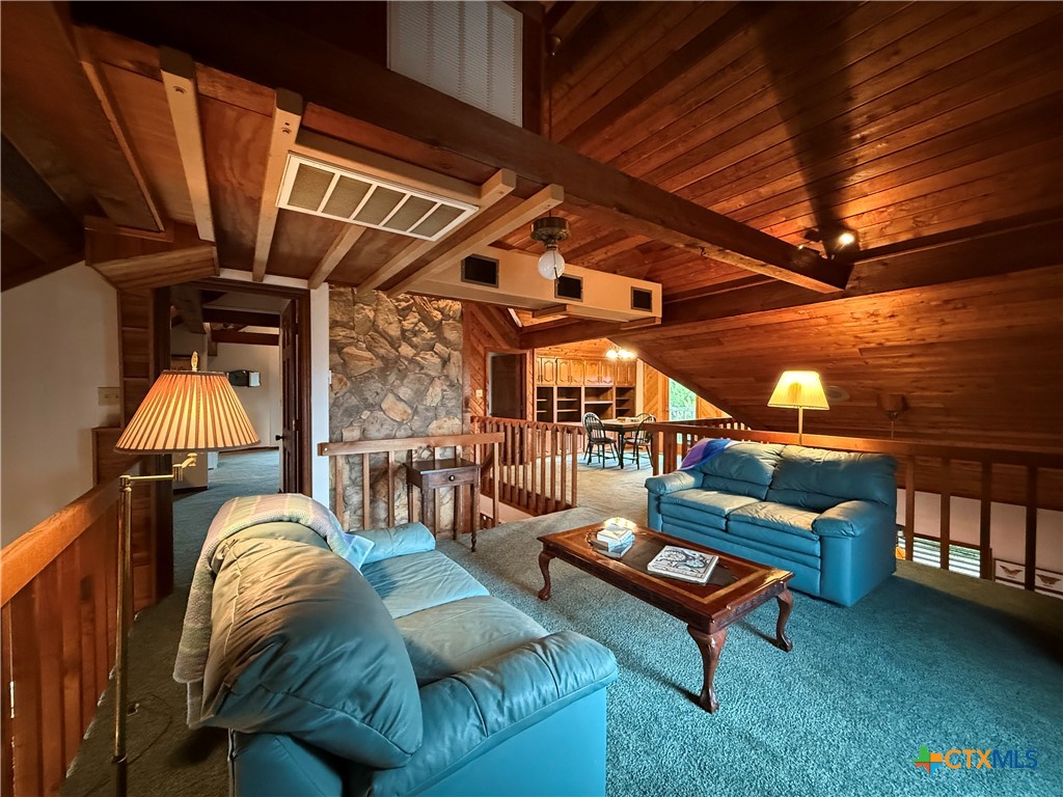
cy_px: 398
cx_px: 532
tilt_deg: -0.9
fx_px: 430
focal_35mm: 14
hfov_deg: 102.1
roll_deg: +0.0
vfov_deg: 85.7
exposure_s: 1/40
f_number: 2.2
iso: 1000
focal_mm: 2.22
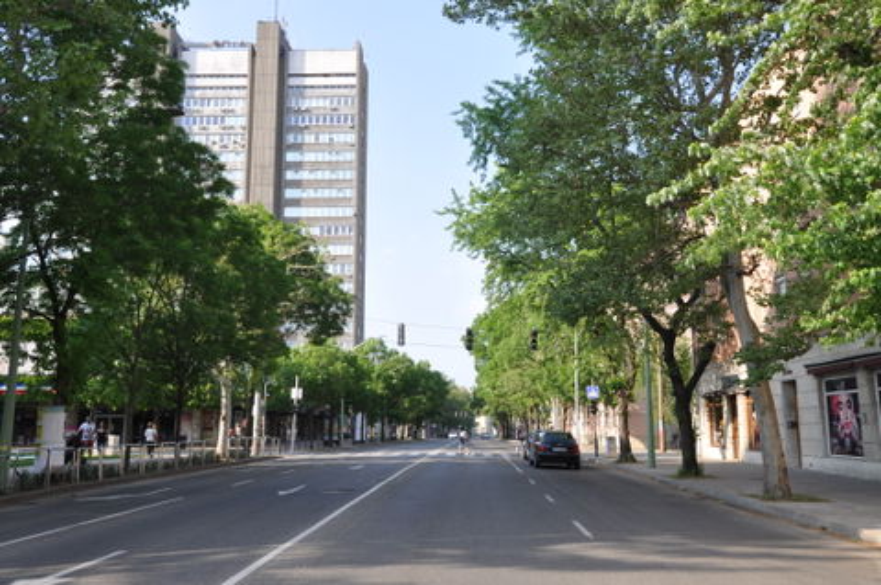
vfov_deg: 36.8
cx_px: 440
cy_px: 292
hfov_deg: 53.2
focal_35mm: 36
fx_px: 880
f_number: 8
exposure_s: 1/250
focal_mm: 24
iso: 200
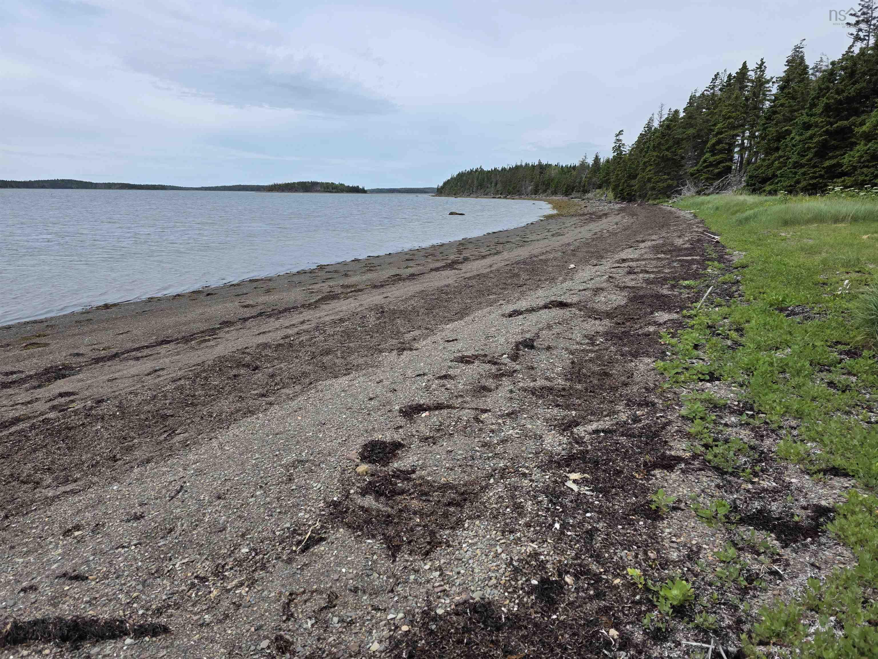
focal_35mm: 23
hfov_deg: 73.9
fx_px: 583
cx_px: 439
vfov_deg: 58.9
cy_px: 330
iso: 80
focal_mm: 6.3
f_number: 1.7
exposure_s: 1/7944
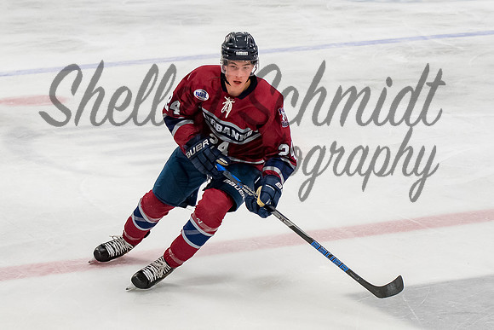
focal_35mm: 162
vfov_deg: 8.5
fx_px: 2219
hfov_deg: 12.7
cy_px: 123
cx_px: 255
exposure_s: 1/800
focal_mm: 70
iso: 2500
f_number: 3.2
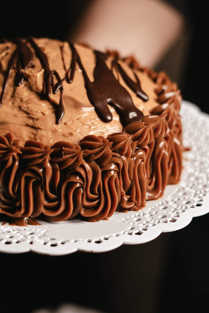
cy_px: 122
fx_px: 757
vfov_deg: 23.3
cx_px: 52
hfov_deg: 15.6
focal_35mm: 87
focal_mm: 50
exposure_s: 1/200
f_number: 2.5
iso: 80
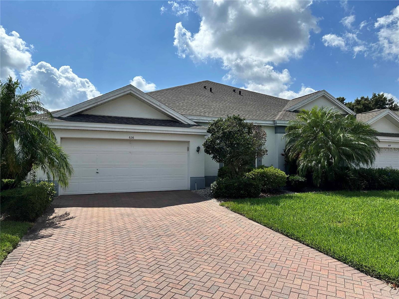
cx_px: 200
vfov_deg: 56.8
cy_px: 150
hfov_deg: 71.6
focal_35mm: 24
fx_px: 277
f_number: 1.78
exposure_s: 1/7576
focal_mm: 6.86
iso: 80
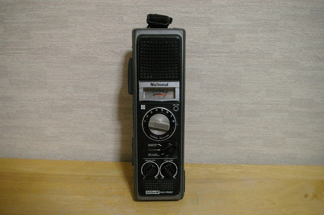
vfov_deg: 41.6
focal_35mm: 32
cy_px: 108
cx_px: 162
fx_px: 283
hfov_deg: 59.6
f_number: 4.5
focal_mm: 21
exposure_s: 1/45
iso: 3200
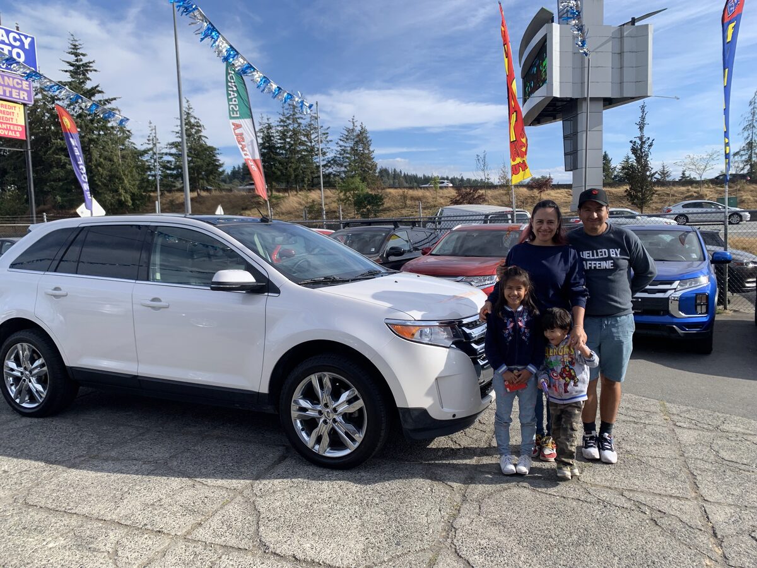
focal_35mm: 26
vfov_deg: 53.1
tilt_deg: -5.5
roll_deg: +0.7
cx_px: 378
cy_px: 284
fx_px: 569
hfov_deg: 67.3
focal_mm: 4.25
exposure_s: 1/1585
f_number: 1.8
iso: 25
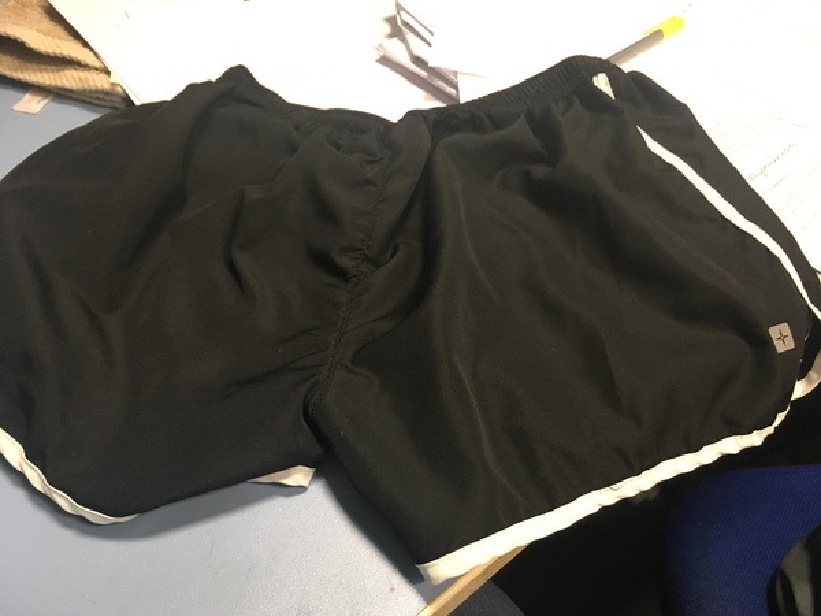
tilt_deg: -46.9
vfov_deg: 48.2
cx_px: 410
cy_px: 308
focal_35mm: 29
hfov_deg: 61.7
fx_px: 688
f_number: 2.2
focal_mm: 4.15
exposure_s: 1/33
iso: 160
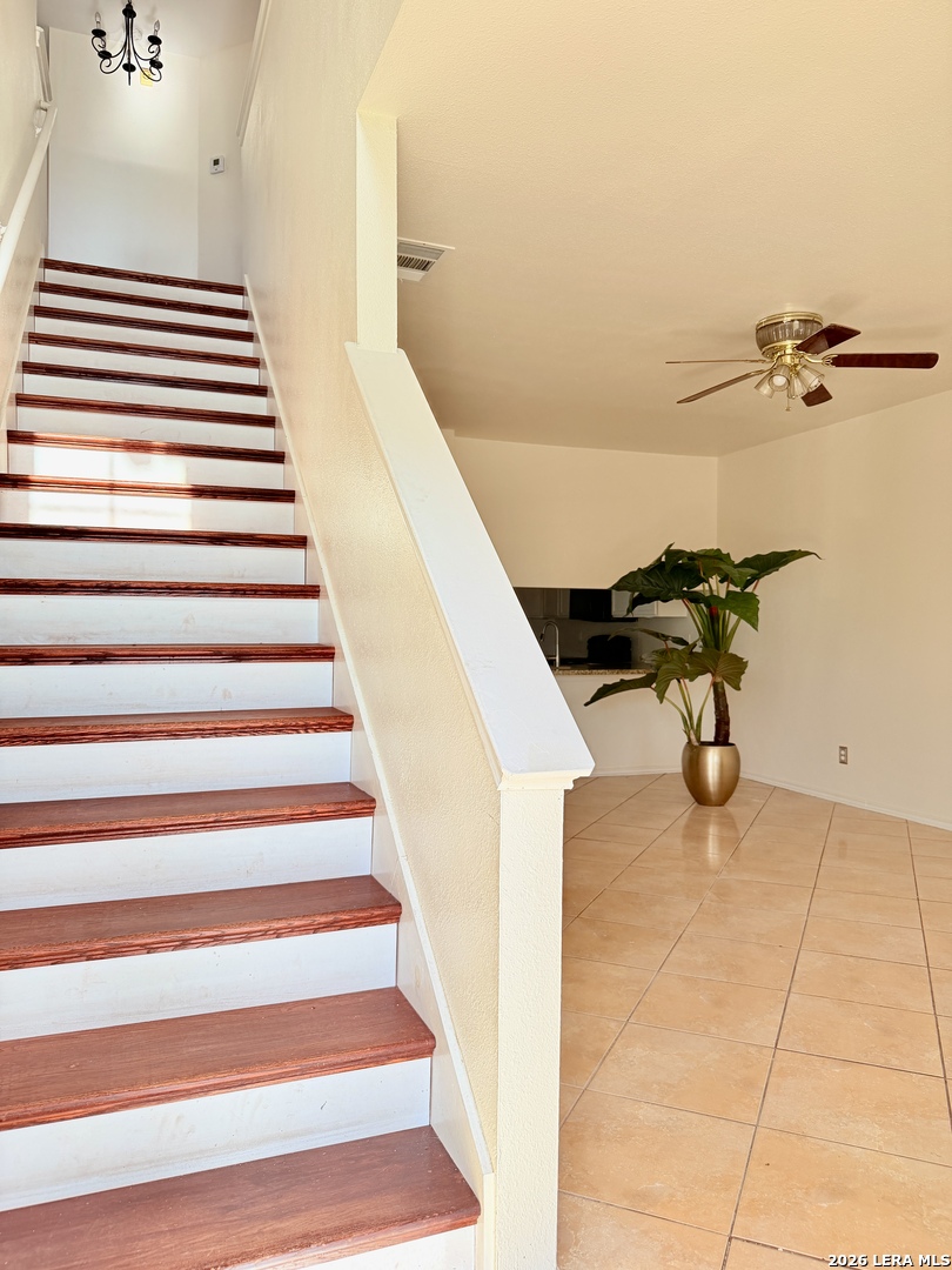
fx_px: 880
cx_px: 476
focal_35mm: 24
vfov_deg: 71.6
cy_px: 635
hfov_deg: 56.8
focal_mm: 6.76
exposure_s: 1/559
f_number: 1.78
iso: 100
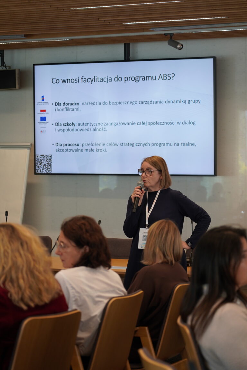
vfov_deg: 19.5
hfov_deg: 13.0
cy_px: 185
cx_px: 124
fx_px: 1081
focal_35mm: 105
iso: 800
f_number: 4
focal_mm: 105
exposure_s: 1/160
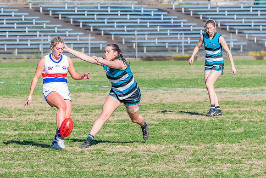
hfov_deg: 4.7
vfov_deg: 3.1
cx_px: 71
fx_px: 3248
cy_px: 100
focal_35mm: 439
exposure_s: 1/1600
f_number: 9
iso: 800
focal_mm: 210
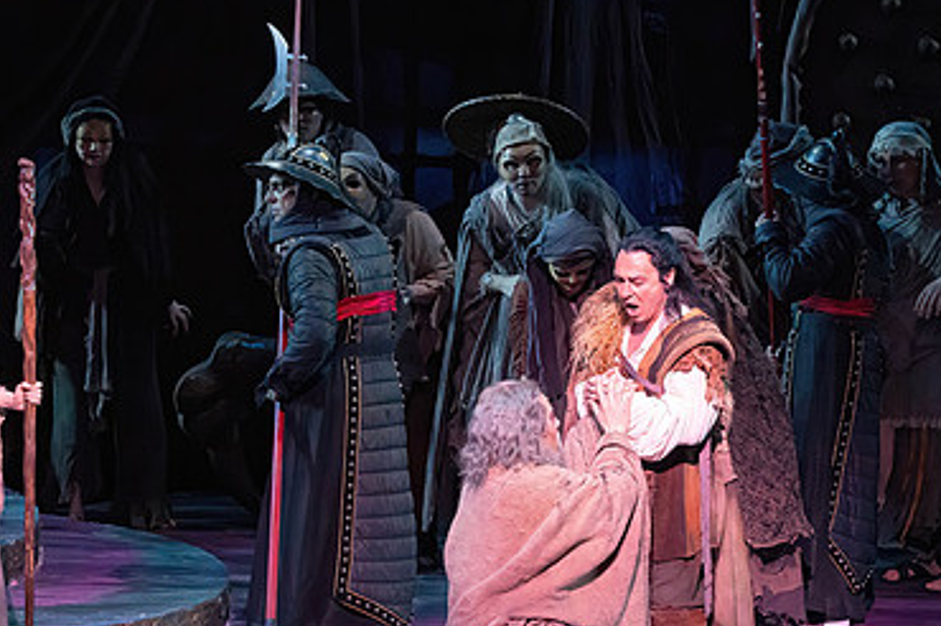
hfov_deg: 6.6
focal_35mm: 314
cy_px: 396
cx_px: 371
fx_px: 8200
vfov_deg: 4.4
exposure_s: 1/320
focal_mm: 200
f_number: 9
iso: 20000
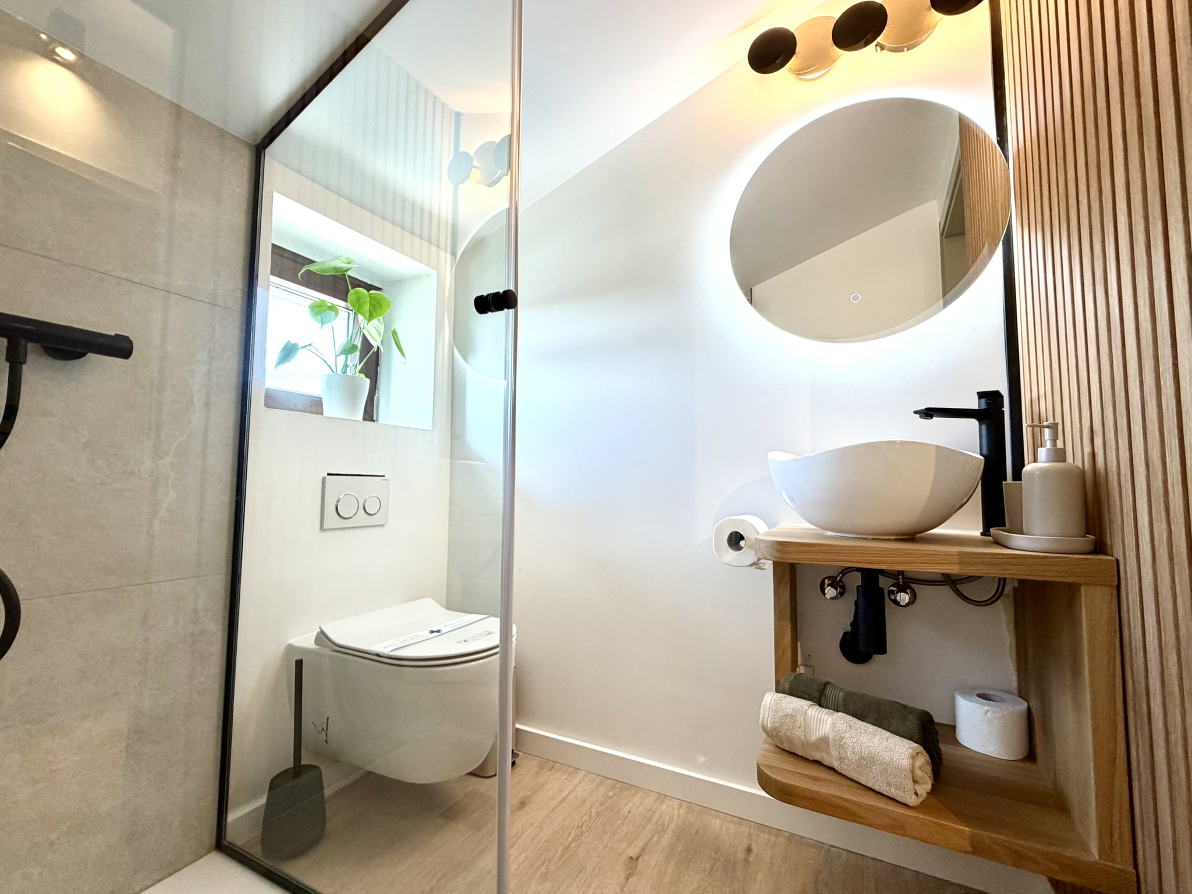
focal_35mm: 14
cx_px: 596
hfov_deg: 102.1
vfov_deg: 85.7
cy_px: 447
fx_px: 482
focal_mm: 2.22
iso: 160
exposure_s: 1/100
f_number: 2.2
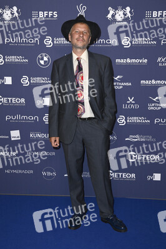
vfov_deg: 43.6
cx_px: 83
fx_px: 312
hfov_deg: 29.8
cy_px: 124
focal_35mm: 45
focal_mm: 45
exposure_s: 1/250
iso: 400
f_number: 5.6
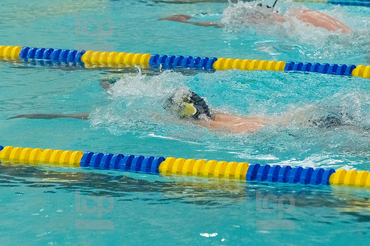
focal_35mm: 255
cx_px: 185
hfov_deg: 8.1
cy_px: 123
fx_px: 2619
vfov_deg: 5.4
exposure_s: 1/1250
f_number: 5
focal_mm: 170
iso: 10000
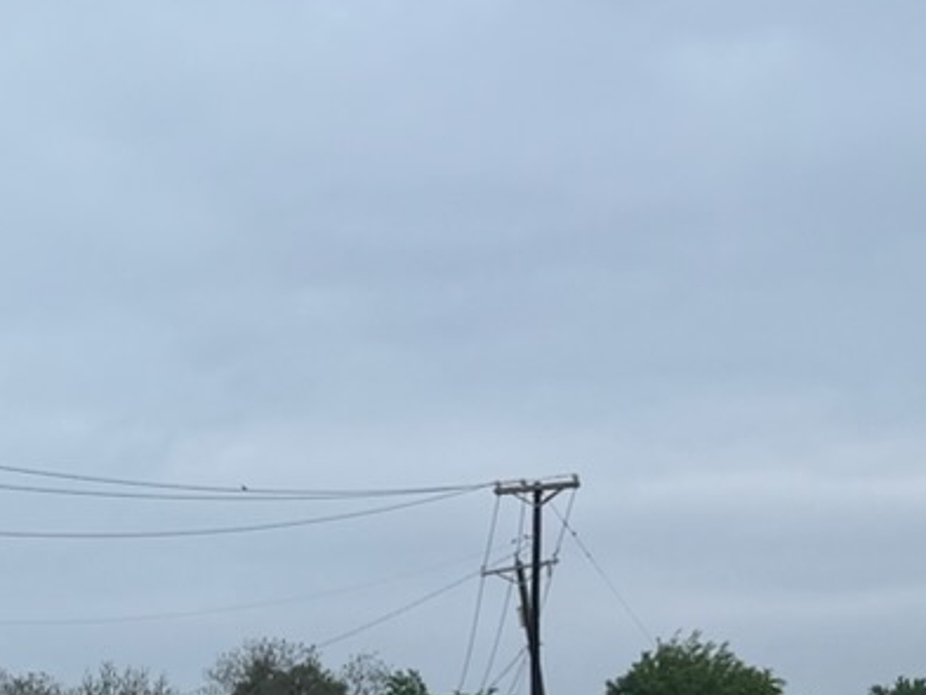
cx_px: -9
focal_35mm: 125
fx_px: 3345
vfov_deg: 11.2
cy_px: 1136
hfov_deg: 15.5
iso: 64
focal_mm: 6.76
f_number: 1.78
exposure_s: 1/283
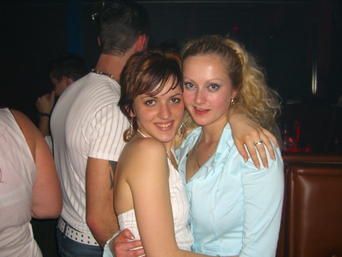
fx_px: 375
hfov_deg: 49.0
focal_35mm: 38
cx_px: 171
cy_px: 128
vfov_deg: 37.7
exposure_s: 1/60
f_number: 2.8
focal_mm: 7.9
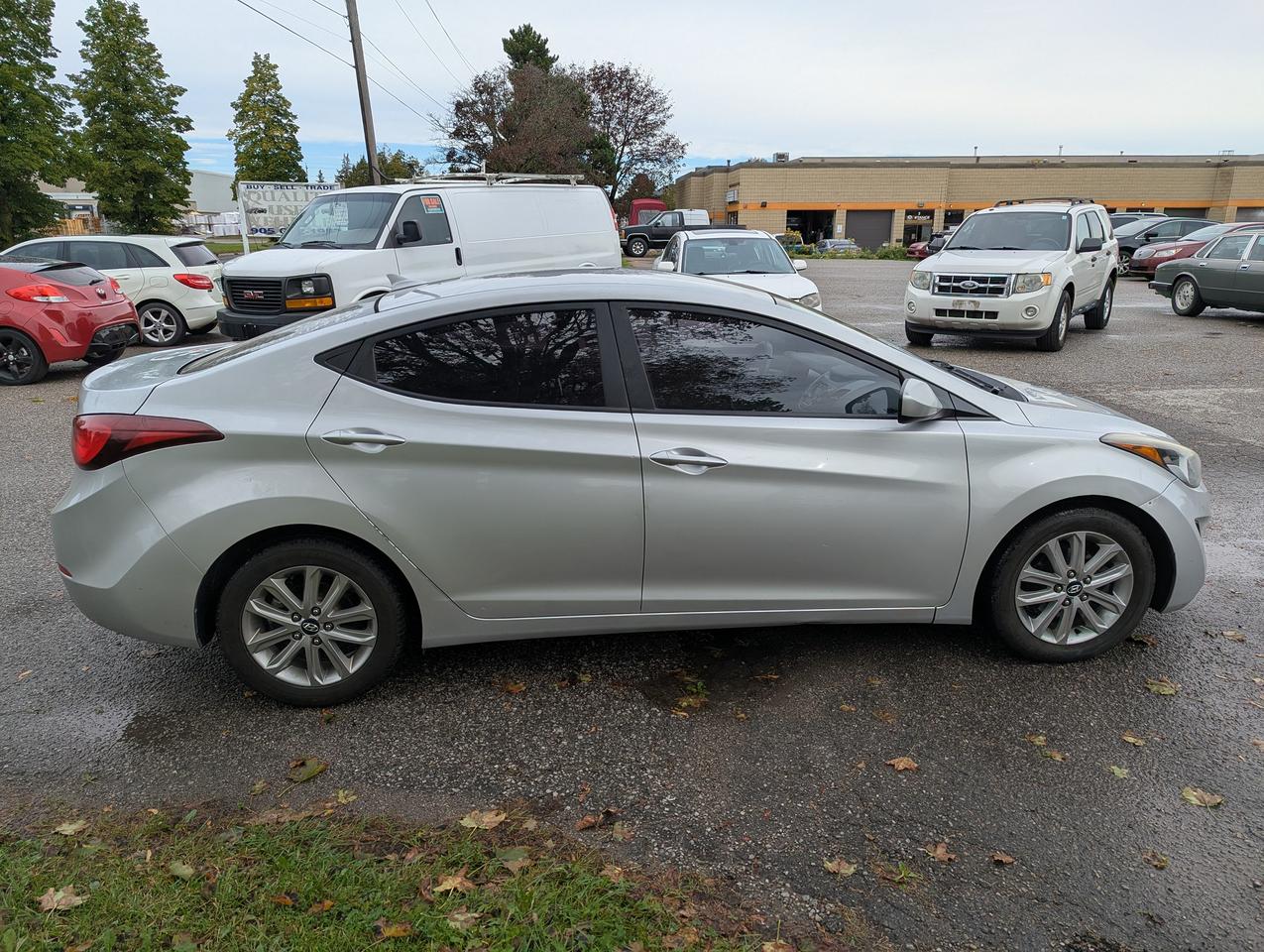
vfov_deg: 56.9
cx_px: 632
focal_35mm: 24
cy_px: 476
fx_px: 878
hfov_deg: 71.5
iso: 51
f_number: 1.85
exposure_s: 1/1155
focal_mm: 6.81
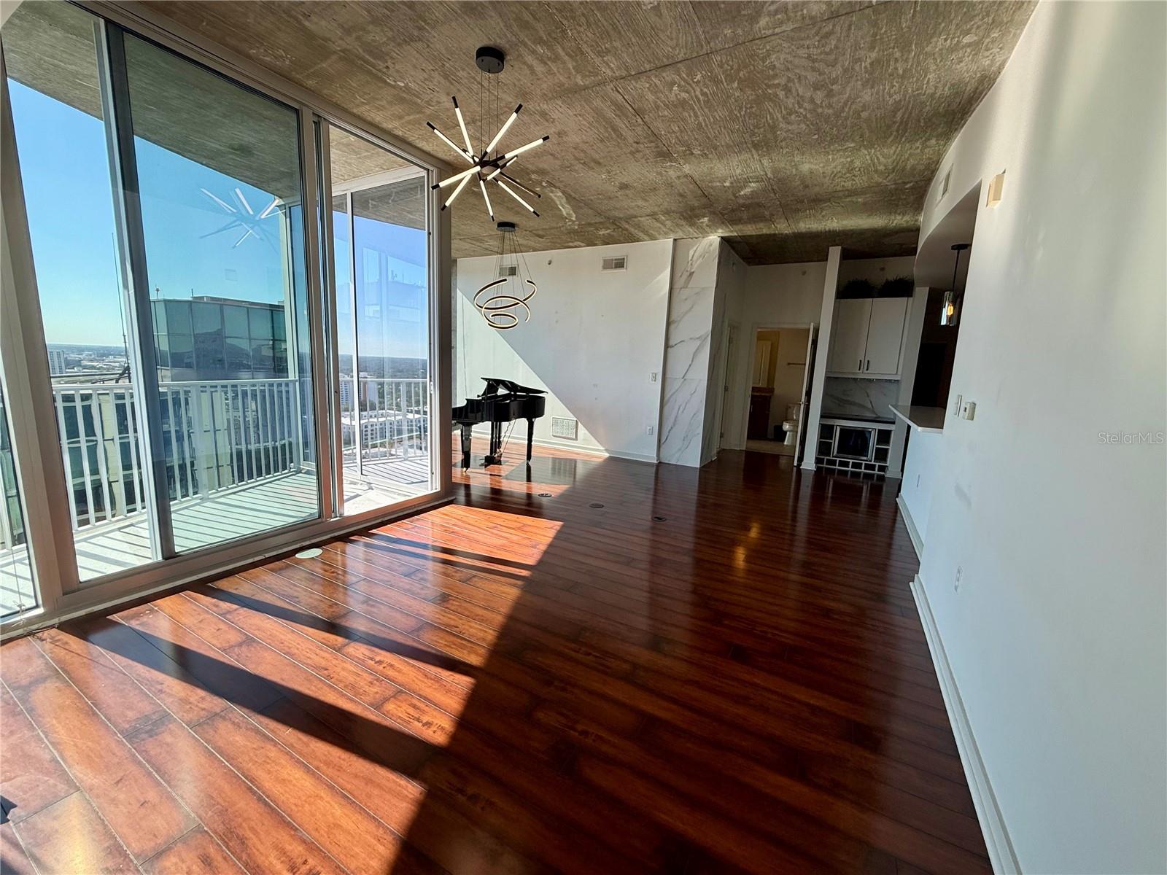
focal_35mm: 14
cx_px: 584
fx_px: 472
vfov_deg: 85.7
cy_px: 438
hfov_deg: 102.1
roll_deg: -2.5
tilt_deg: -9.2
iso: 50
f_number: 2.2
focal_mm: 2.22
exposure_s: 1/531
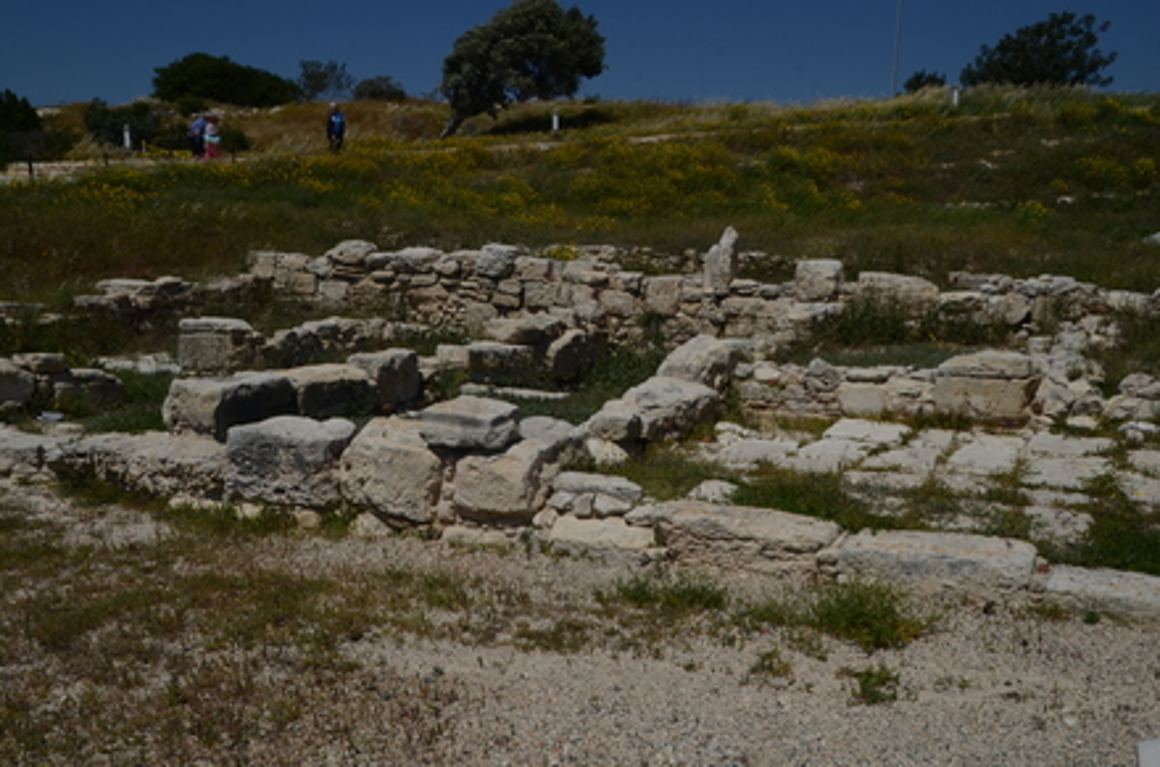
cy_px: 384
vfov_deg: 39.8
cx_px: 580
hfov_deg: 57.3
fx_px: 1061
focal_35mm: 33
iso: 100
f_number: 10
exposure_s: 1/400
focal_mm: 22
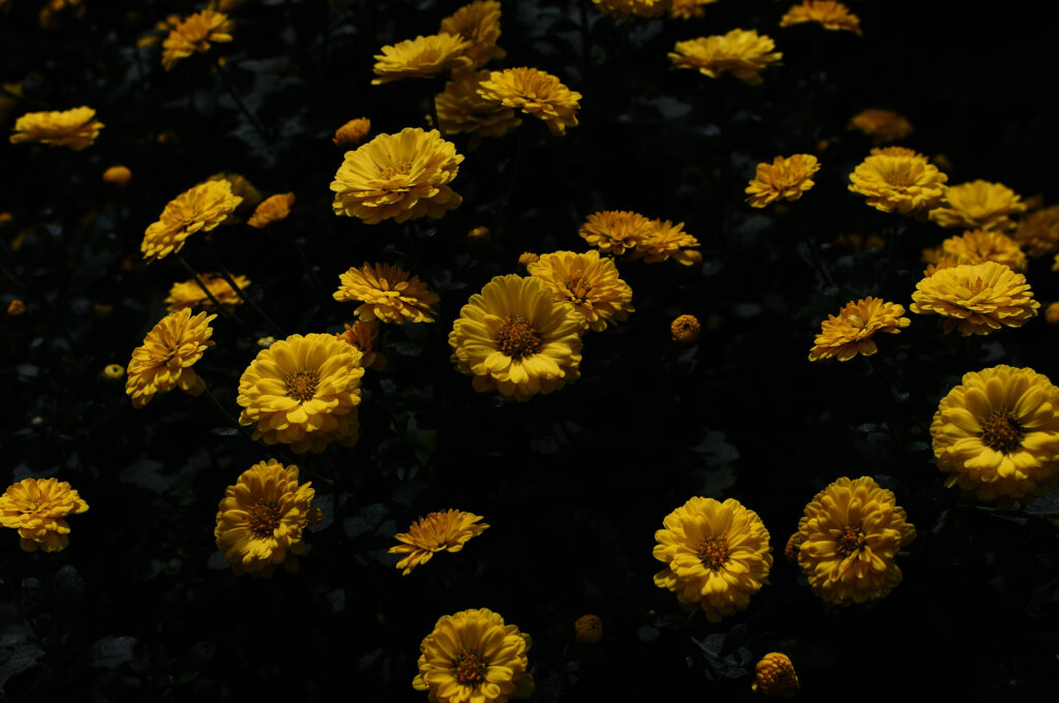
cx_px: 530
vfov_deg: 25.7
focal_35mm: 52
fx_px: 1542
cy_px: 352
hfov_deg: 37.9
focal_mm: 35
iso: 100
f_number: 8
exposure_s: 1/250
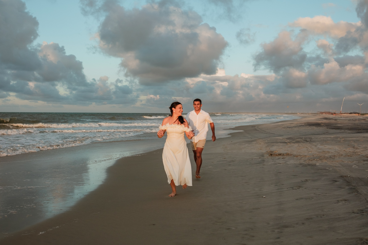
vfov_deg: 36.3
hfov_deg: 52.4
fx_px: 374
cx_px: 184
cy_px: 122
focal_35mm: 37
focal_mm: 23
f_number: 4.5
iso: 640
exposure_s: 1/500
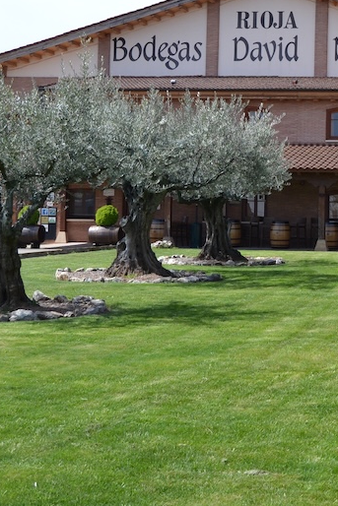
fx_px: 1084
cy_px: 175
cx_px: 486
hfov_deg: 16.4
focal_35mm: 77
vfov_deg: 26.2
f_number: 5.6
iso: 400
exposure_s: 1/1250
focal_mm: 22
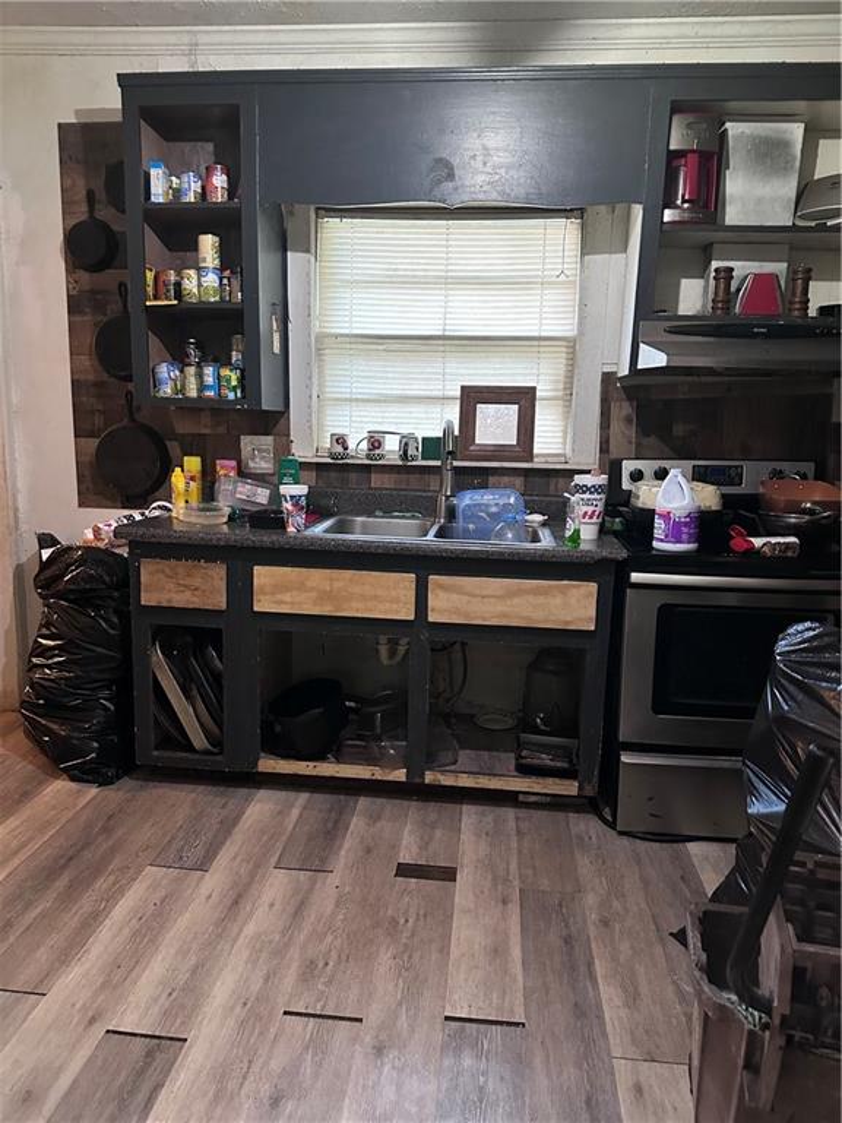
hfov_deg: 56.8
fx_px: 778
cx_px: 421
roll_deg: -2.5
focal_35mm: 24
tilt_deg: -9.3
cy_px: 562
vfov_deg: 71.6
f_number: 1.78
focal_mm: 6.86
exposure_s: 1/40
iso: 640
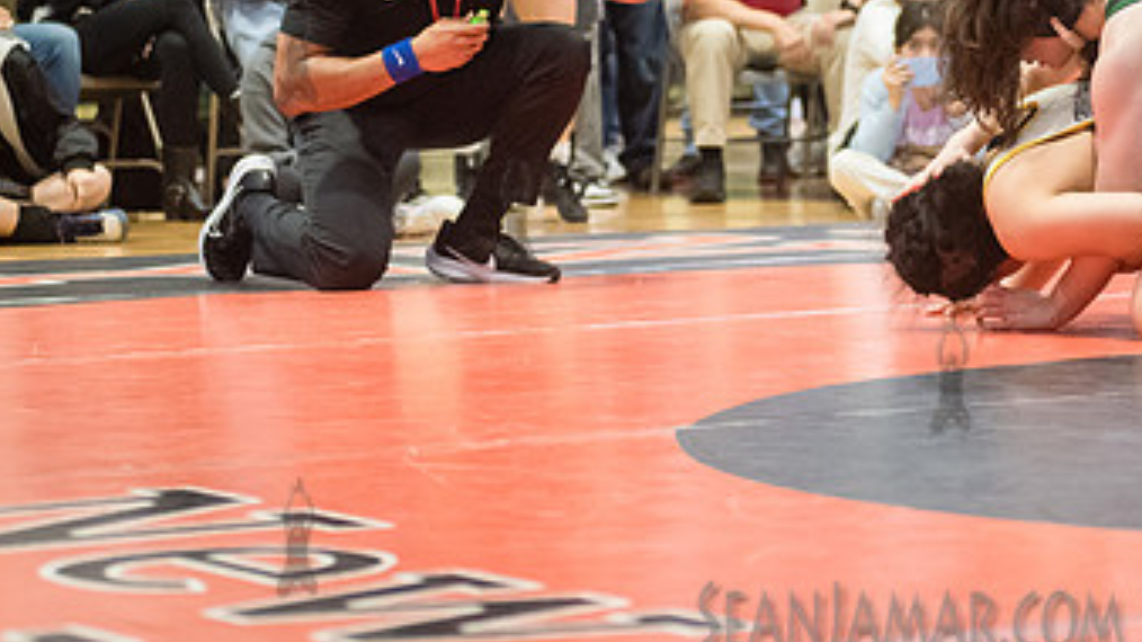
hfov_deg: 14.8
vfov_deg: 8.4
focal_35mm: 144
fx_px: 4360
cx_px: 949
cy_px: 46
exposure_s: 1/400
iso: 8000
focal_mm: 80
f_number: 3.5
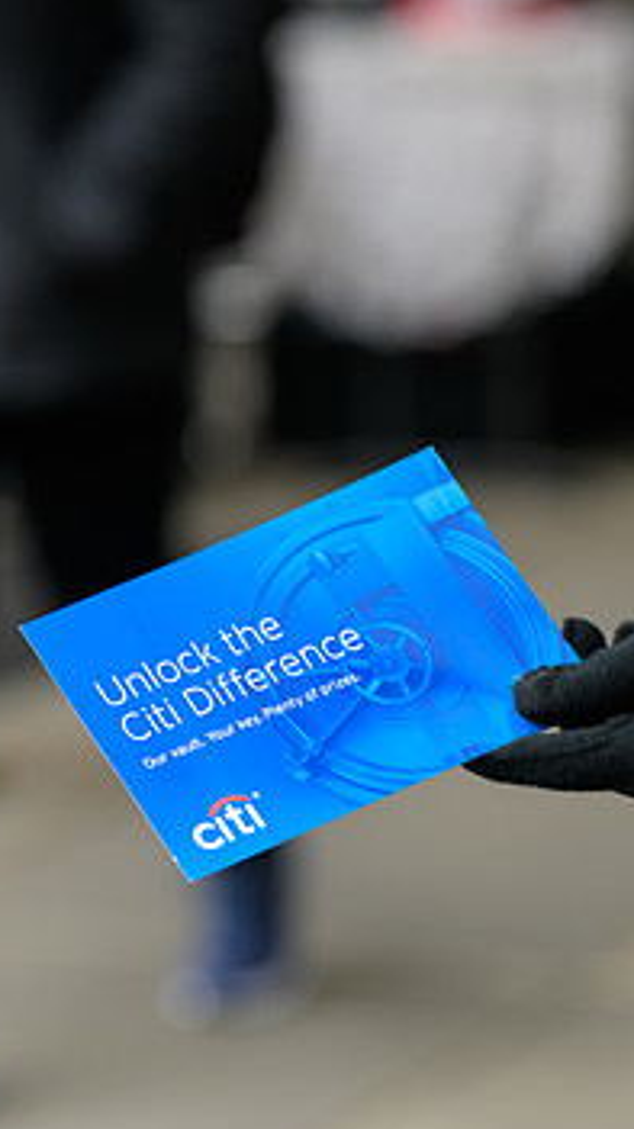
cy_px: 536
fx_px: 6017
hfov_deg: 6.0
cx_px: 338
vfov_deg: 10.7
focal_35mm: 201
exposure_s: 1/125
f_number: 3.2
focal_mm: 116
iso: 200
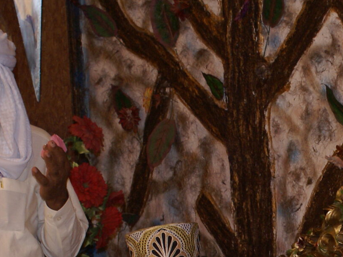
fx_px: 1269
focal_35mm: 128
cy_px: 301
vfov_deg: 11.4
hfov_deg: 15.2
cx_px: 315
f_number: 5
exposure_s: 1/125
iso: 400
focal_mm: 28
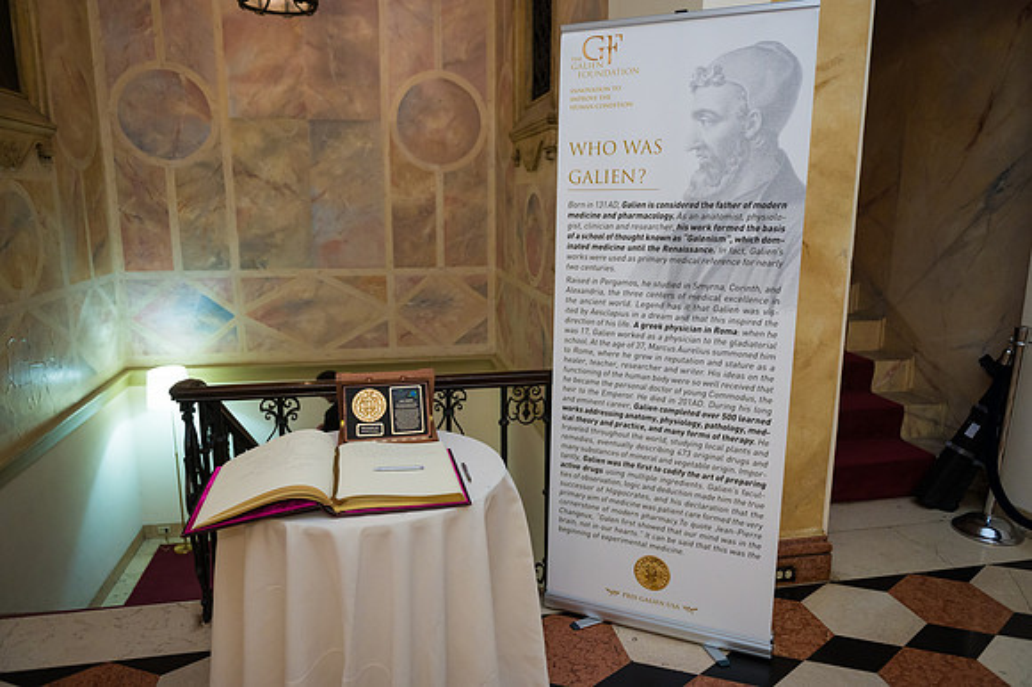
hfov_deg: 72.4
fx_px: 705
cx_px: 517
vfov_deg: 51.9
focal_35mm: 25
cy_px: 344
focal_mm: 24
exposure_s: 1/200
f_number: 3.2
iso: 1600
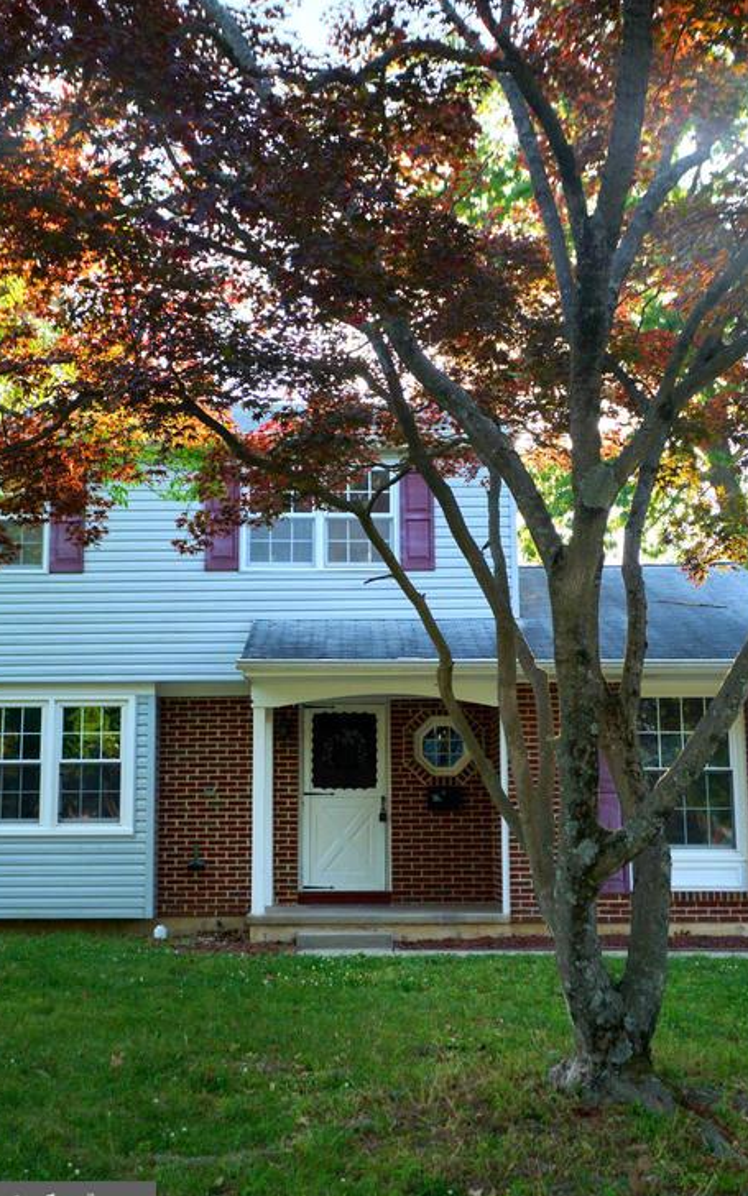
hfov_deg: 29.9
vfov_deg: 46.2
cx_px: 372
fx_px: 1403
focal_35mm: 43
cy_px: 618
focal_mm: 40
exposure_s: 1/250
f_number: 7.1
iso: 100
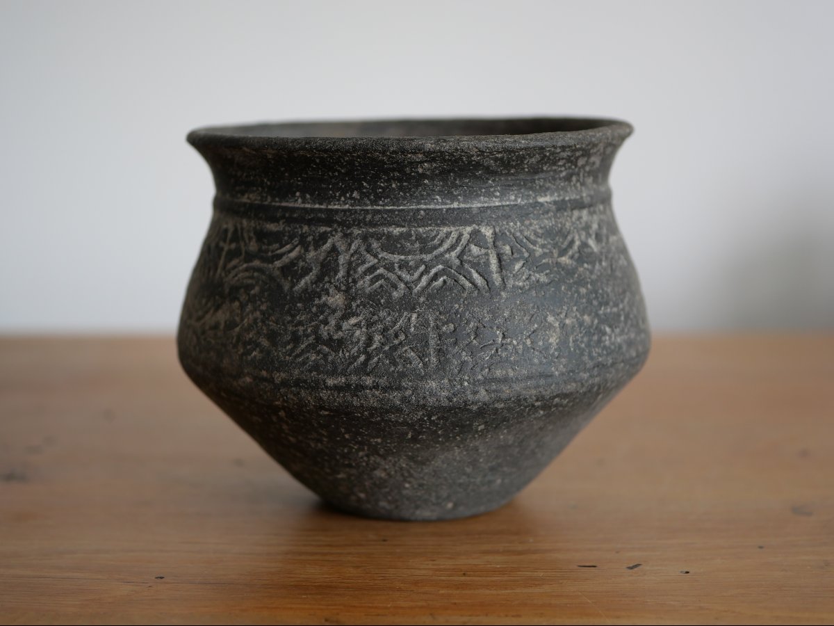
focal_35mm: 60
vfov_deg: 24.4
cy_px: 313
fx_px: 1446
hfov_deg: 32.2
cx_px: 417
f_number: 2.8
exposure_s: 1/60
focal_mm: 30
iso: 250
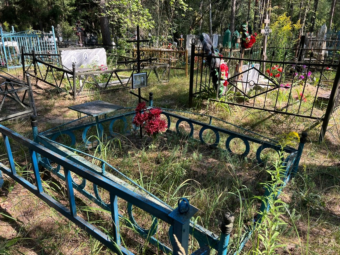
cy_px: 128
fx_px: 255
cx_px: 170
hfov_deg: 67.3
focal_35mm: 26
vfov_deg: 53.1
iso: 50
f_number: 1.5
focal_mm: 5.7
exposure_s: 1/513
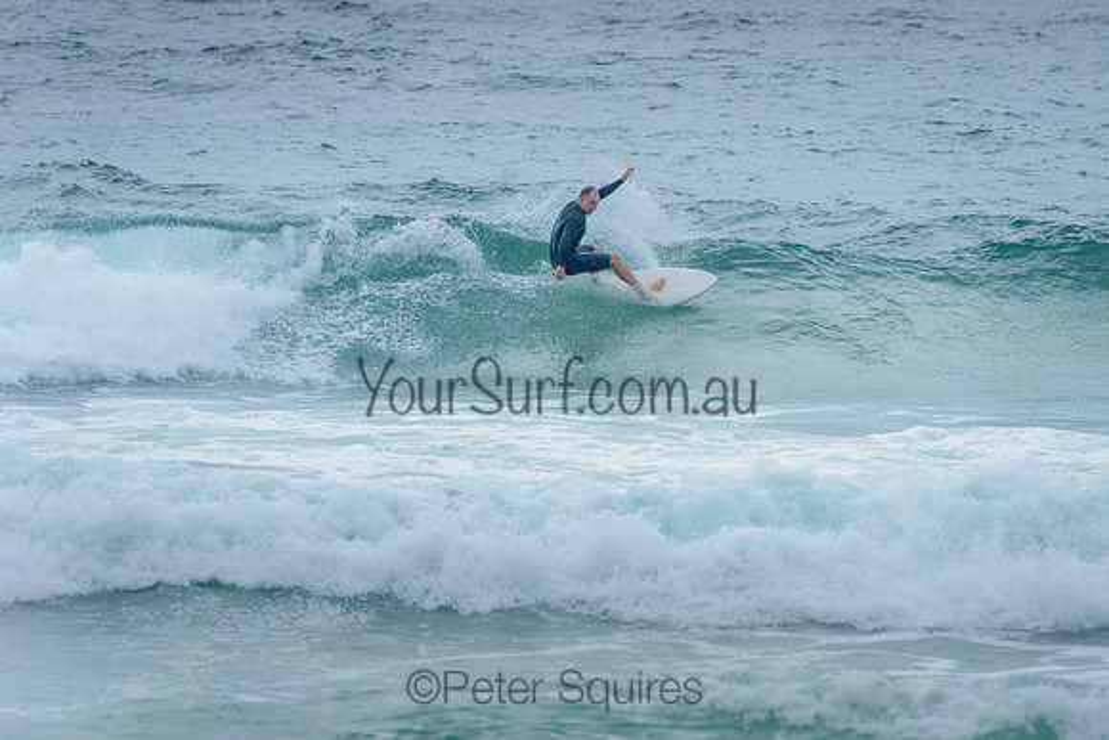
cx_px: 679
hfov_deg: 4.2
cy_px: 291
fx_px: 15102
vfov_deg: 2.8
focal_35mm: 490
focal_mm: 400
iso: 500
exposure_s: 1/1600
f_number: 8
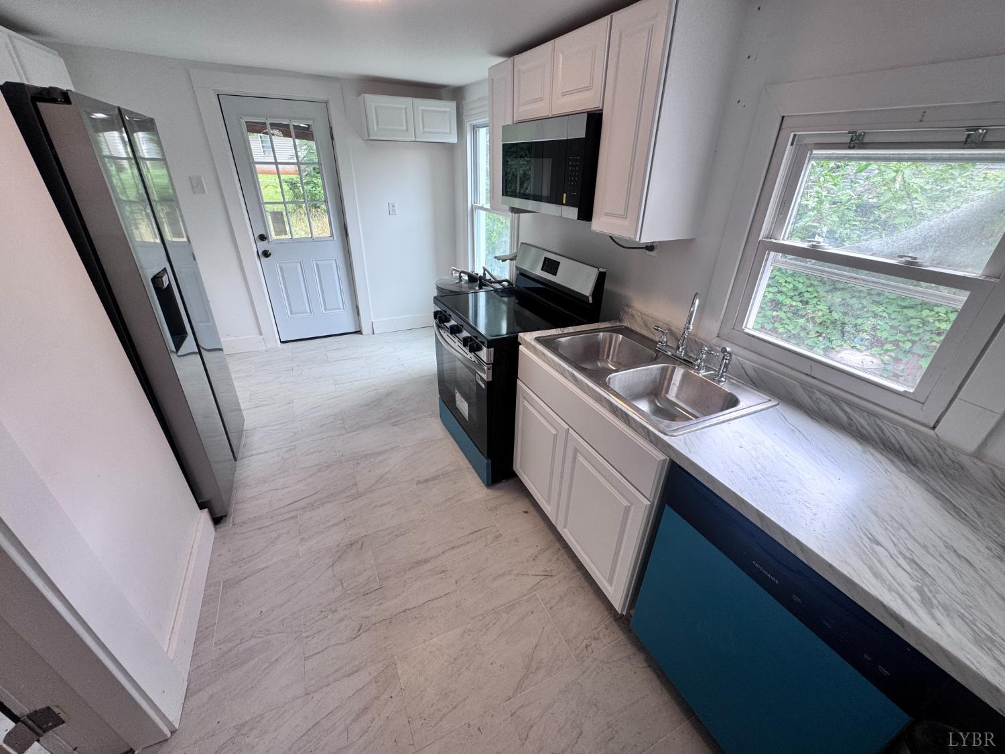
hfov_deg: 102.1
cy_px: 377
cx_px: 502
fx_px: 406
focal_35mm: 14
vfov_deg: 85.7
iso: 100
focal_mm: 2.22
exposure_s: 1/120
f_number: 2.2
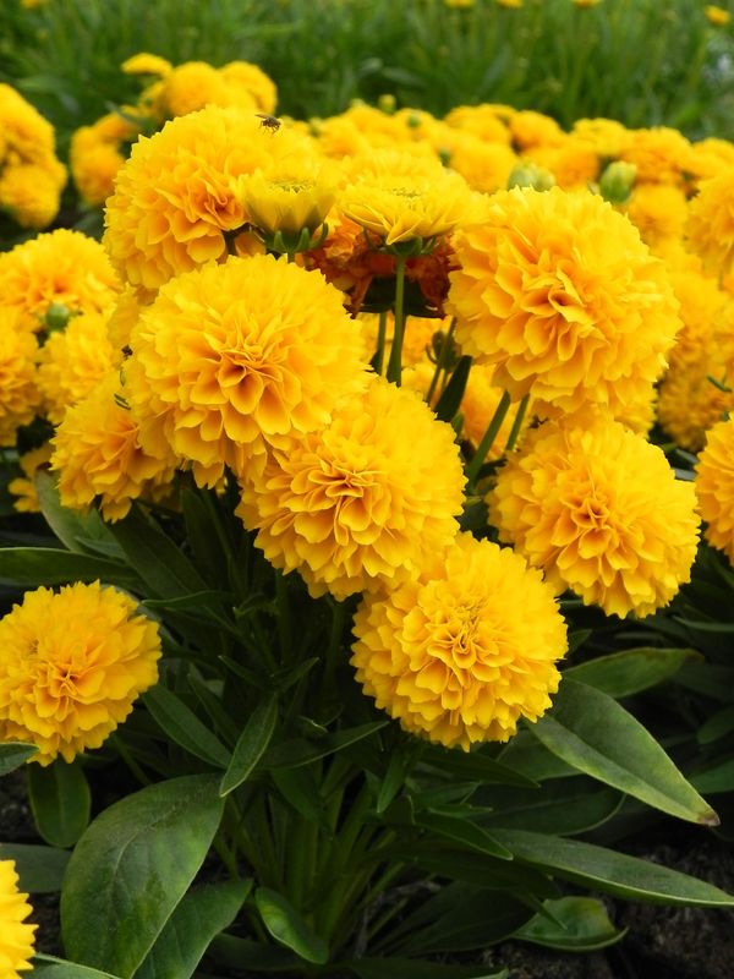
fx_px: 1470
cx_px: 367
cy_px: 490
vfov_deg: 36.8
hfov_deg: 28.0
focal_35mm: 52
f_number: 4
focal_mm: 9.2
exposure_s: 1/500
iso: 160
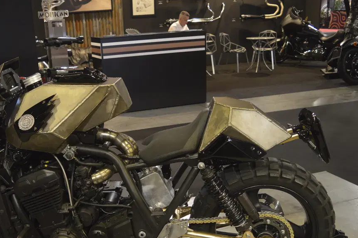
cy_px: 165
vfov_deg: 31.5
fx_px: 417
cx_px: 122
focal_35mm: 42
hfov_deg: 45.8
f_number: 3.8
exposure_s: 1/25
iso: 400
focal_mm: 20
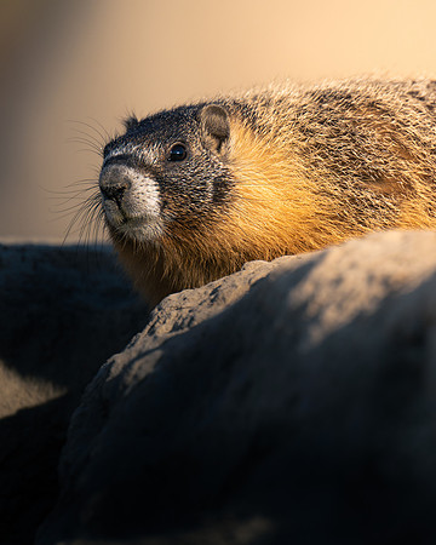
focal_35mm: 502
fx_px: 8091
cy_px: 199
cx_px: 357
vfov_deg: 3.9
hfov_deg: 3.1
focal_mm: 280
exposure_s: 1/2000
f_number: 4
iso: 200
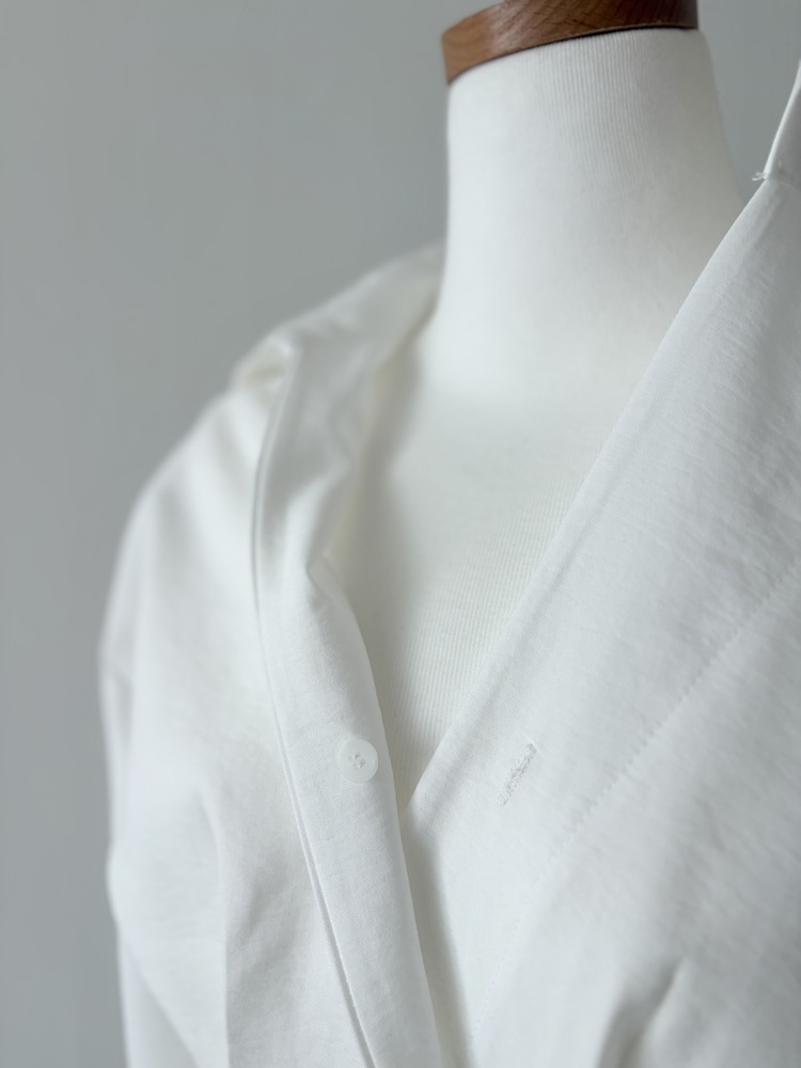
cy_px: 534
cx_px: 400
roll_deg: -1.8
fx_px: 802
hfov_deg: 53.1
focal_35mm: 26
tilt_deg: -2.3
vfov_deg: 67.3
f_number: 1.6
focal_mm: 5.96
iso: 80
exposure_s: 1/122
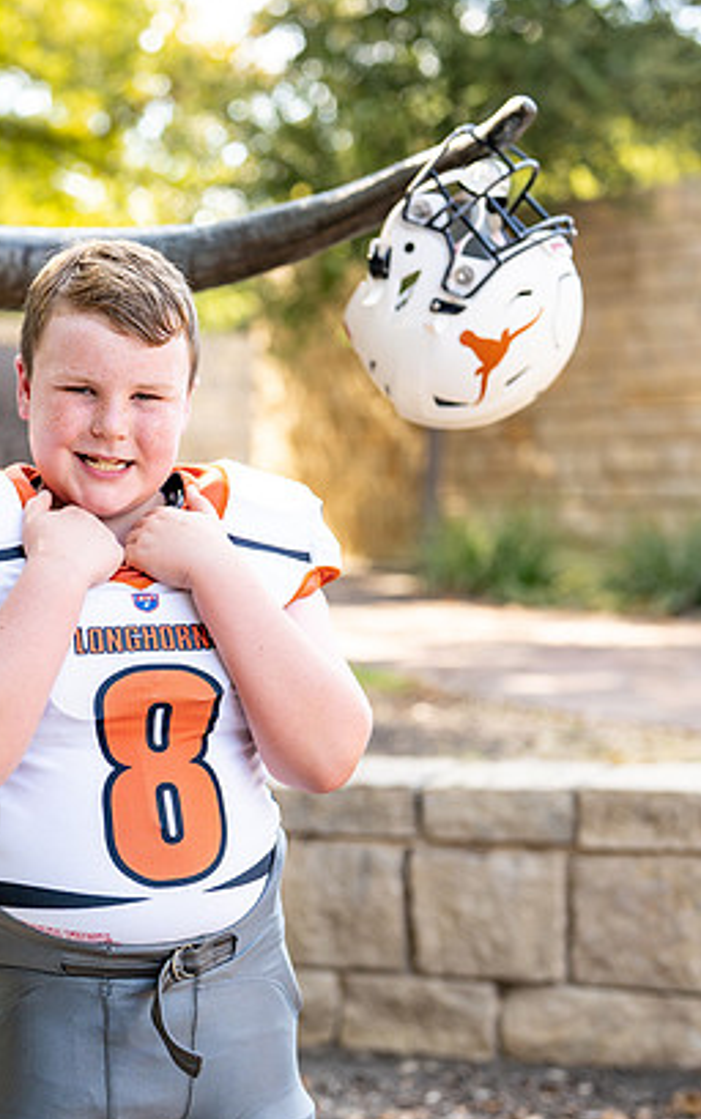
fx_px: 2534
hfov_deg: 15.6
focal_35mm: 83
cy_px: 578
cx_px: 105
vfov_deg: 24.9
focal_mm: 50
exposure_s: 1/1000
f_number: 2.2
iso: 250
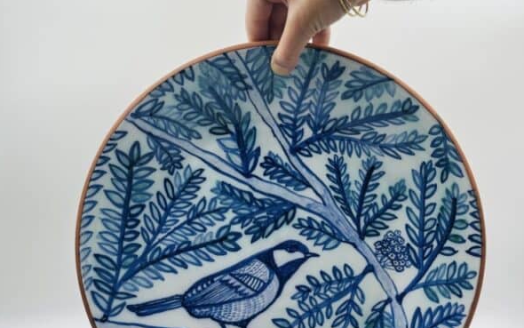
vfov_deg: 18.9
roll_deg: -1.5
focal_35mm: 69
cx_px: 263
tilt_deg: -8.7
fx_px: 986
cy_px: 170
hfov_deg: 29.8
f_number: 1.78
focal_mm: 6.86
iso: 64
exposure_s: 1/263
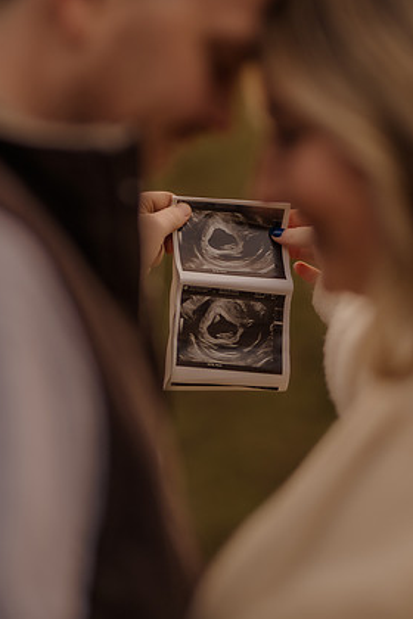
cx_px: 193
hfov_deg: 10.1
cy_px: 305
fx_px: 2340
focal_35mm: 136
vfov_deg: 15.1
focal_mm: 85
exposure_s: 1/1250
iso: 320
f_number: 1.4
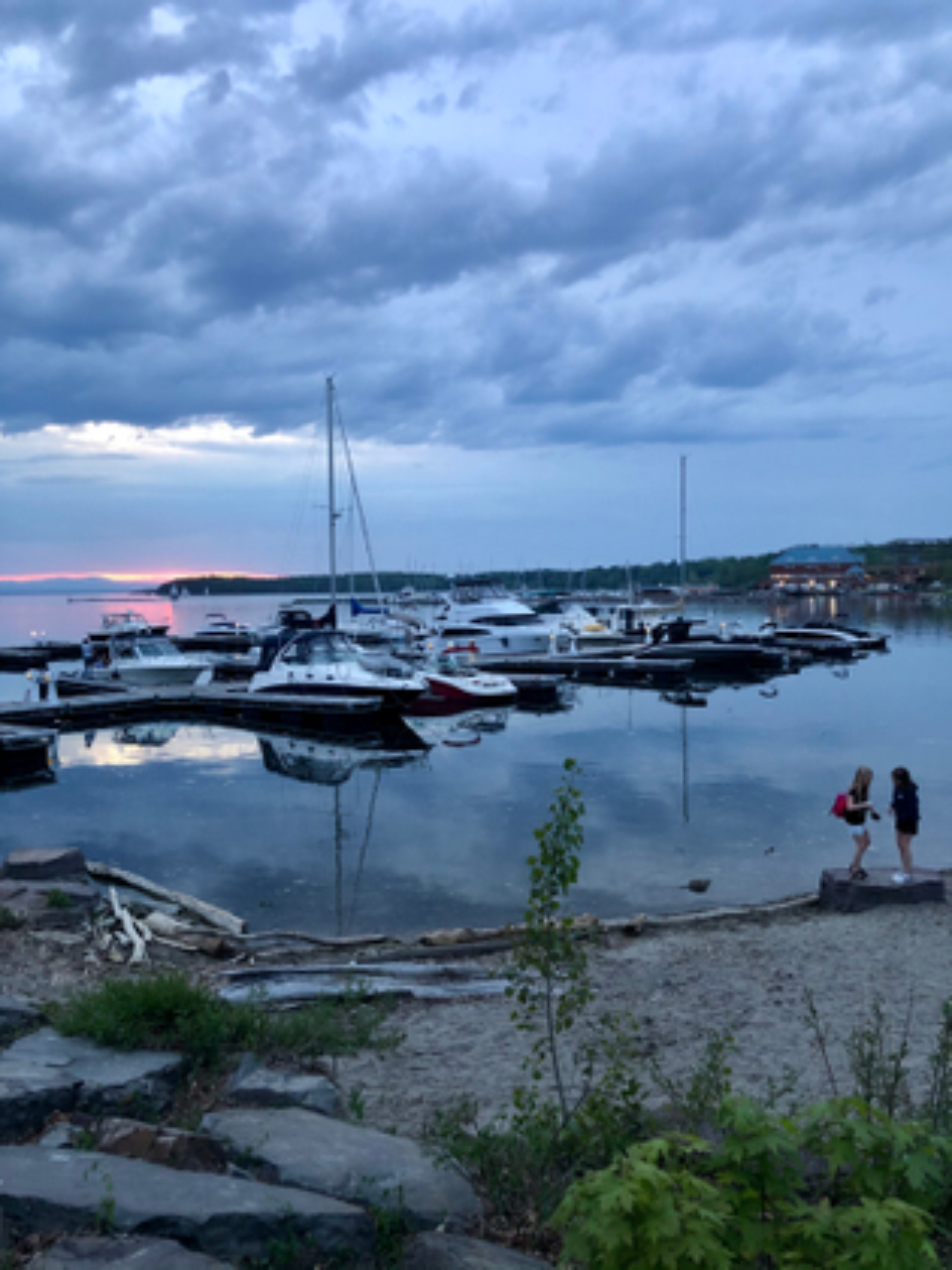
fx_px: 1027
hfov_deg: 49.7
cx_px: 476
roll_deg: +0.5
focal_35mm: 28
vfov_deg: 63.4
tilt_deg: -2.3
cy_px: 635
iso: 50
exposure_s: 1/15
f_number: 1.8
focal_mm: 3.99
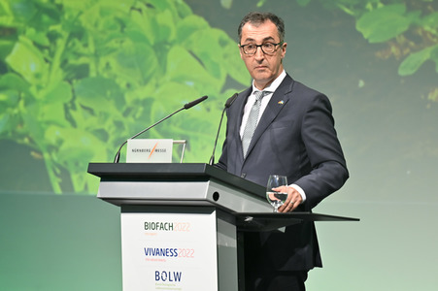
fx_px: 2188
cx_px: 219
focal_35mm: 180
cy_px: 146
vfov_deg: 7.6
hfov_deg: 11.4
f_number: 2.8
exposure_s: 1/250
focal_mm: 180
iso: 800
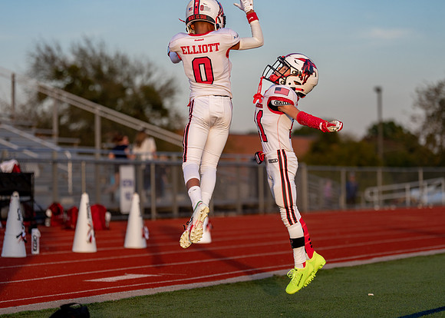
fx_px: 1734
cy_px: 159
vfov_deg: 10.5
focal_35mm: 137
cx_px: 222
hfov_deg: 14.6
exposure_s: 1/1600
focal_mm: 131
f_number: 2.8
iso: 200
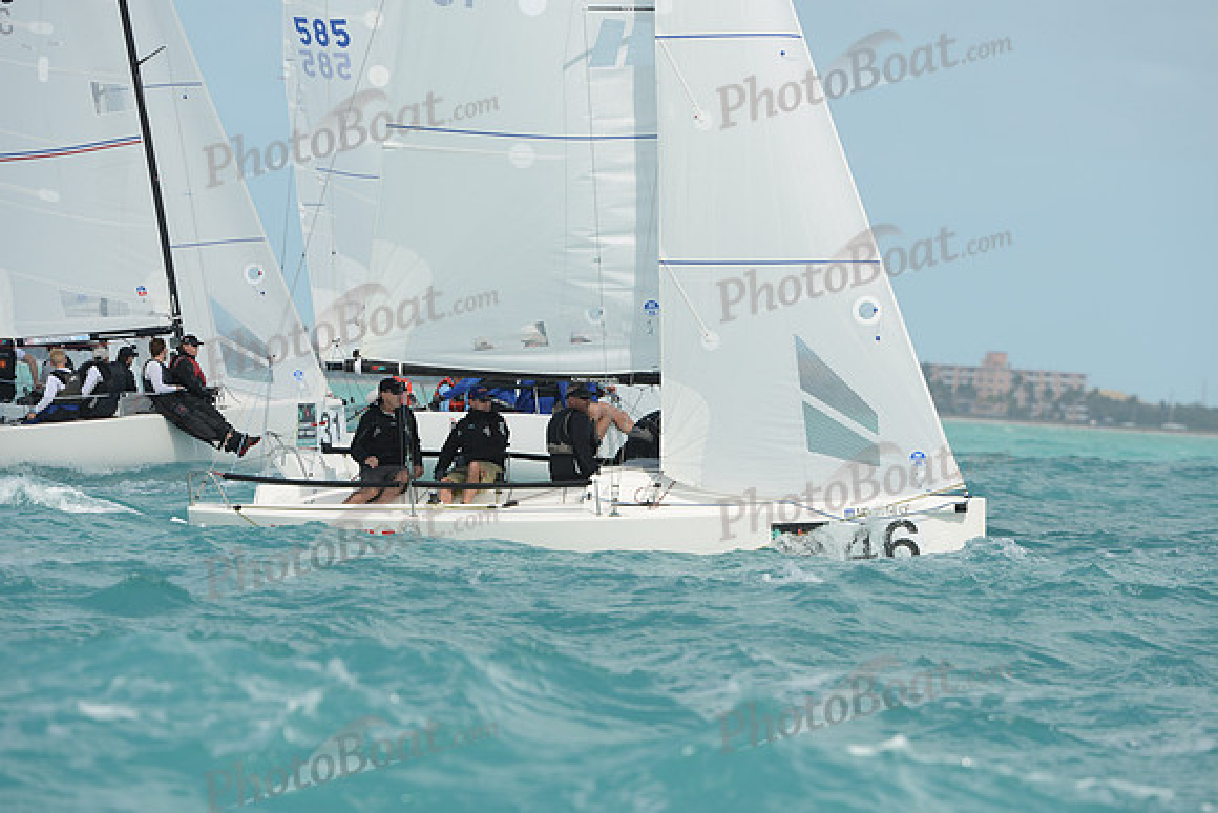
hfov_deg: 5.2
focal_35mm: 400
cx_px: 609
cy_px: 406
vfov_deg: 3.4
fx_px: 13536
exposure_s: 1/500
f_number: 9
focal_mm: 400
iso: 200
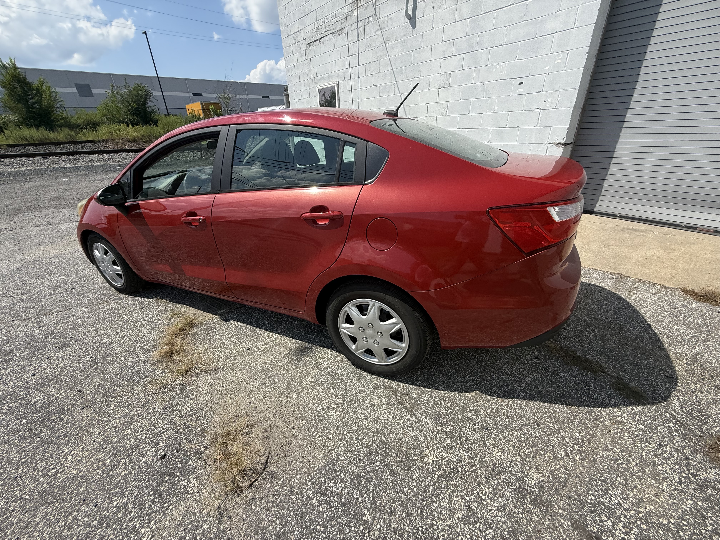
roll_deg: +1.7
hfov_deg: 102.1
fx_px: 291
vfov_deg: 85.7
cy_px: 270
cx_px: 360
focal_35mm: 14
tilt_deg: -26.1
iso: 50
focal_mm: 2.22
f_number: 2.2
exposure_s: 1/1312
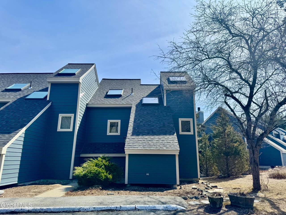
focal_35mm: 24
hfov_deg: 71.6
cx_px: 143
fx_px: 198
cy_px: 108
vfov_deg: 56.8
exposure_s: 1/5814
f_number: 1.78
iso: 80
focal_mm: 6.76
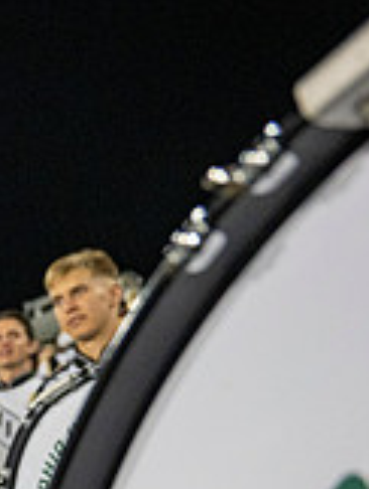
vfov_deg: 21.8
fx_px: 1219
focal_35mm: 86
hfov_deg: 14.4
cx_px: -366
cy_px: 503
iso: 2000
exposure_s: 1/500
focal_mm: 25
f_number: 3.2
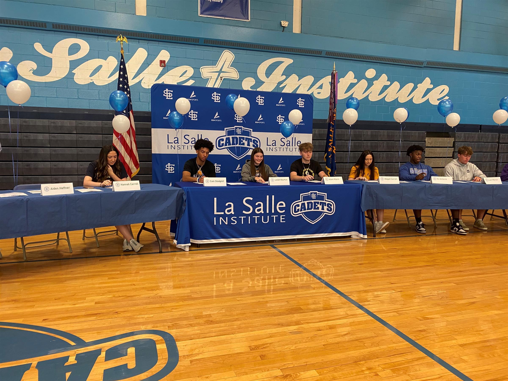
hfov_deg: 67.3
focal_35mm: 26
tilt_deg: -6.5
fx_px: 382
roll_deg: +0.1
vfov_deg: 53.1
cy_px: 190
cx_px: 254
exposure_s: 1/60
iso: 160
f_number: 1.8
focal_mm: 4.25
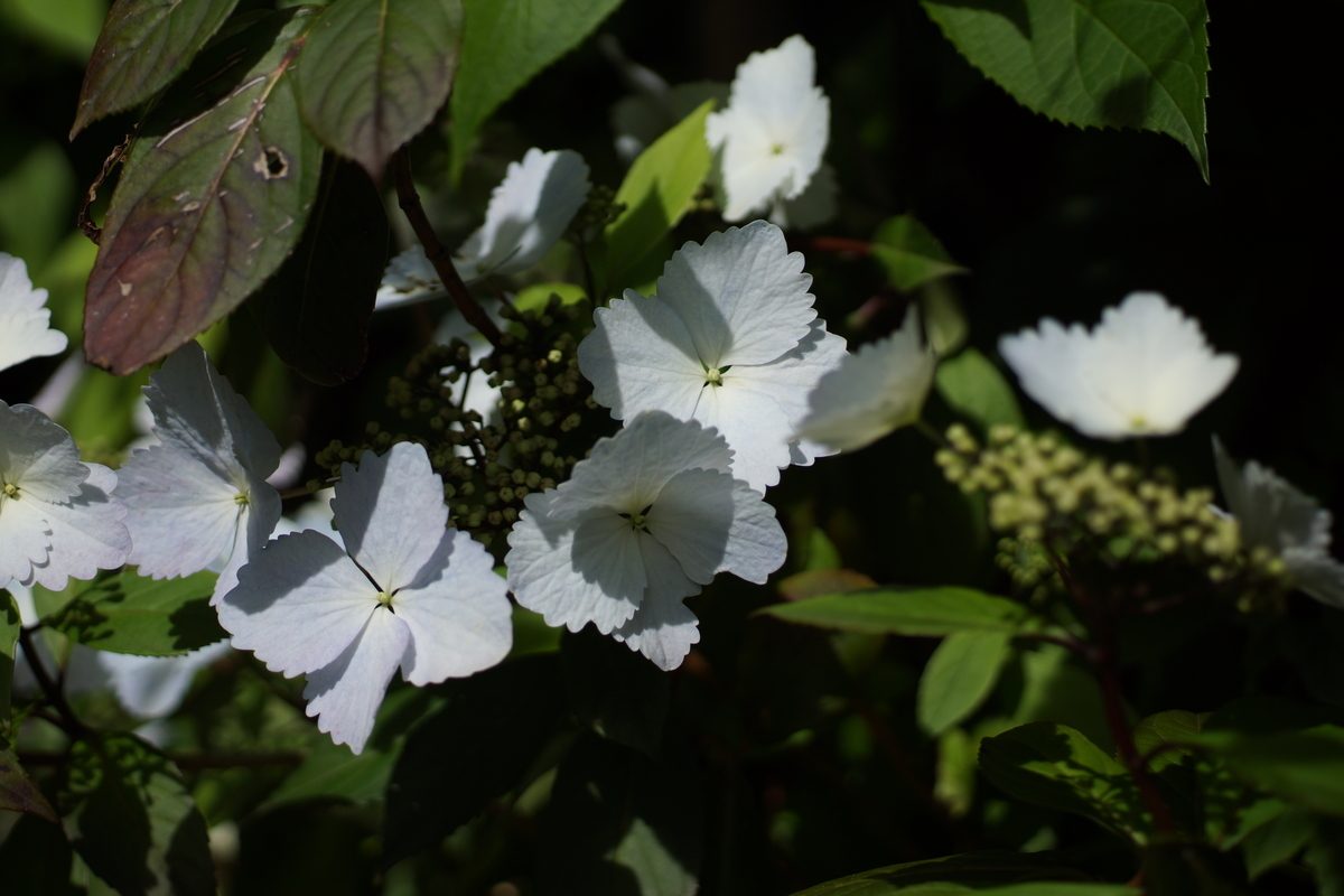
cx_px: 672
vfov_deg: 18.2
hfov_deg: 27.0
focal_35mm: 75
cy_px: 448
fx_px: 2800
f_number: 2.8
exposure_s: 1/4000
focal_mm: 50
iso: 100
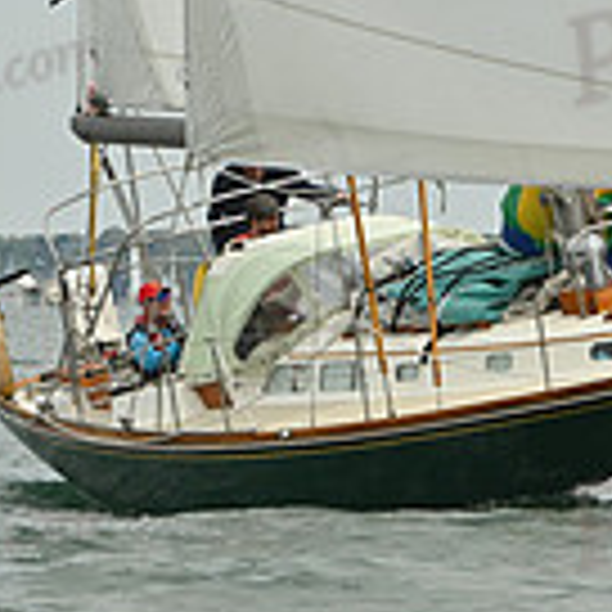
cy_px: 286
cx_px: 338
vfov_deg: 2.4
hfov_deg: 2.4
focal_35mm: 727
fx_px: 14542
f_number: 13
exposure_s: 1/800
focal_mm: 200
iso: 320
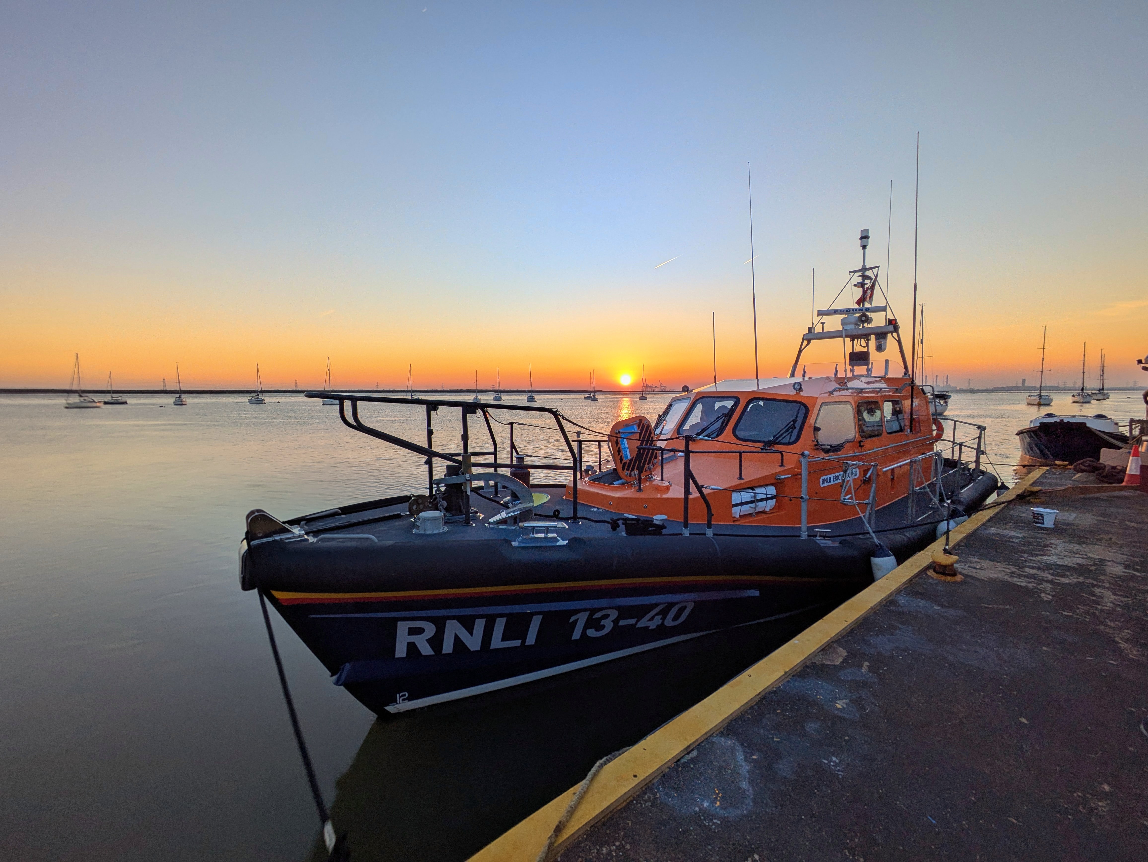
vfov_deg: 85.7
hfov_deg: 102.0
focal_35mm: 14
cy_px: 431
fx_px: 464
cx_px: 574
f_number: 2.2
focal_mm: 1.83
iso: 39
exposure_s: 1/678
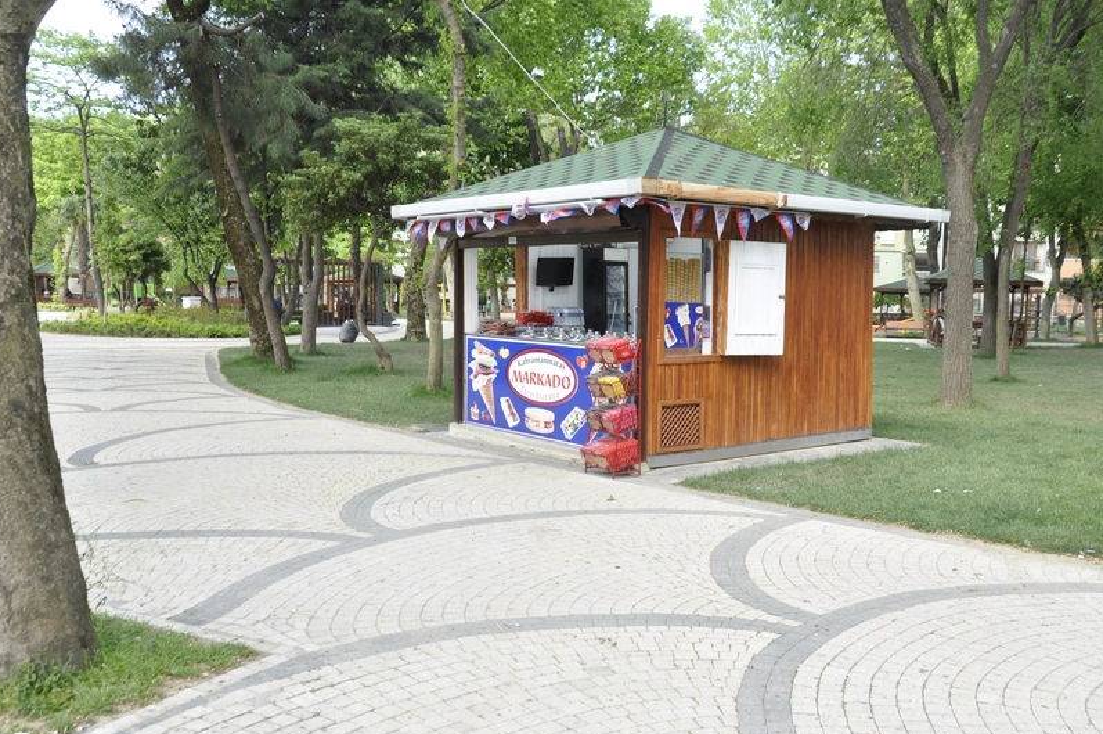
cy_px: 368
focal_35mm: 36
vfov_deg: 37.2
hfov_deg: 53.7
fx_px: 1089
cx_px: 601
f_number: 10
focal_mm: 21
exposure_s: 1/125
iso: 250
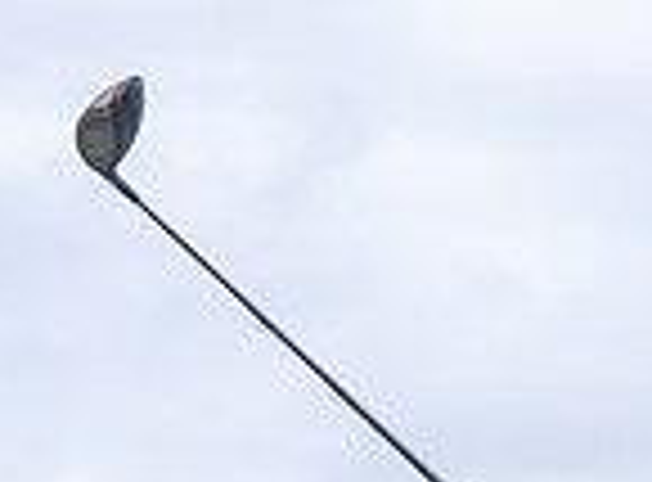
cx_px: 782
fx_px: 7191
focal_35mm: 384
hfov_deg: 5.2
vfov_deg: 3.8
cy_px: 1238
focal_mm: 53
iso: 280
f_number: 2.8
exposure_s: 1/5000
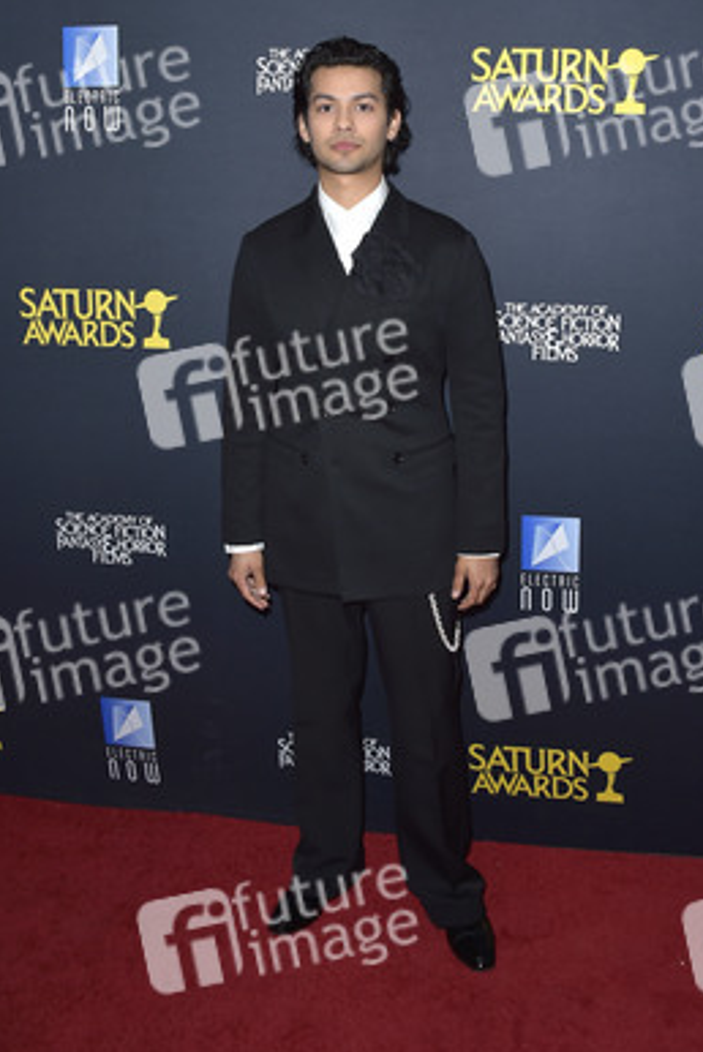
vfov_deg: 63.6
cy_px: 521
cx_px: 358
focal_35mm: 29
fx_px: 848
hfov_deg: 45.0
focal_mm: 28
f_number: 6.3
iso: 250
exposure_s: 1/250
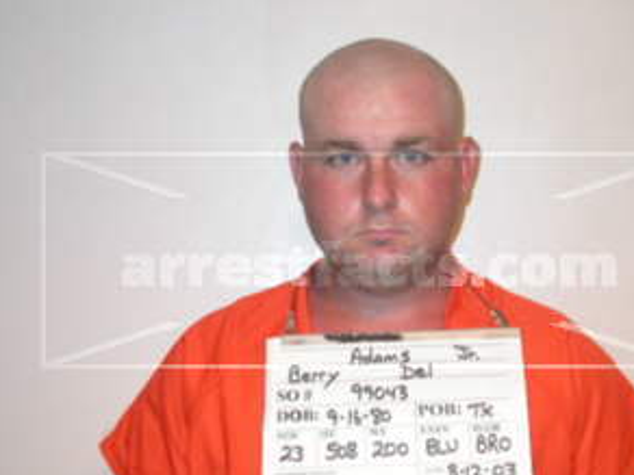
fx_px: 1300
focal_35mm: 71
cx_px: 368
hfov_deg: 27.4
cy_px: 261
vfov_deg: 20.7
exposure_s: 1/60.3
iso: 100
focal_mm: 12.4
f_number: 3.1
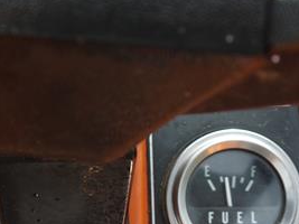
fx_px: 622
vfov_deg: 20.1
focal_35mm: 72
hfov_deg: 26.4
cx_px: 52
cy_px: 193
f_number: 5
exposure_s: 1/200
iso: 100
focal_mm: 15
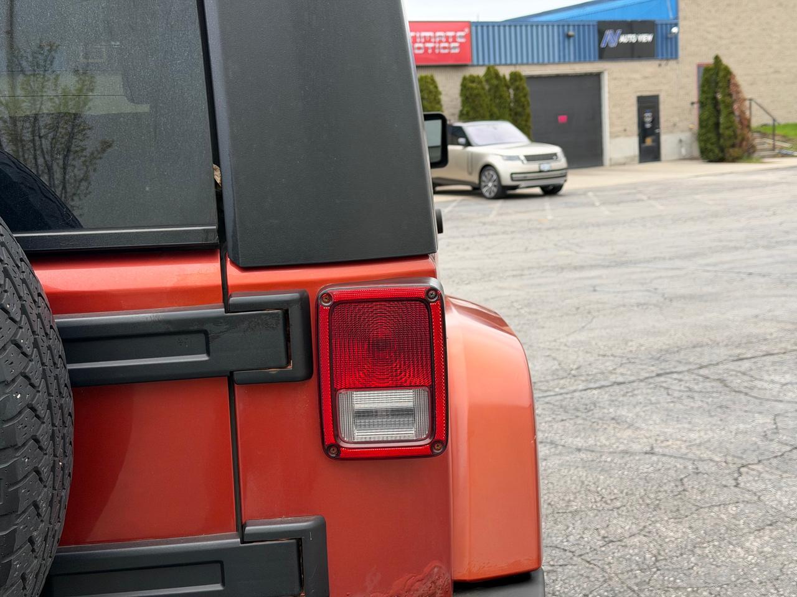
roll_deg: +4.3
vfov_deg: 30.3
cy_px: 298
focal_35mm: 48
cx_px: 398
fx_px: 1105
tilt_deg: -8.6
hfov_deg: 39.7
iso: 64
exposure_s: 1/1242
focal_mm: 6.76
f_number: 1.78
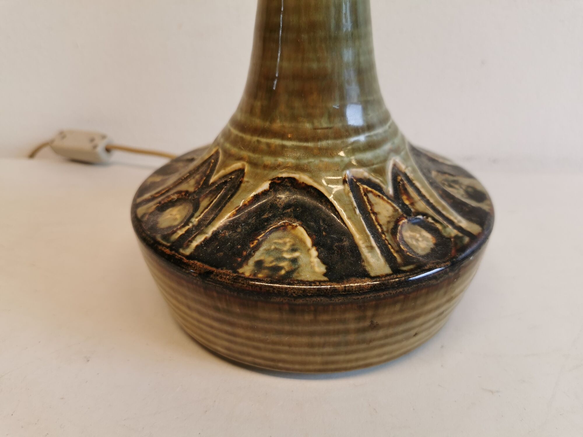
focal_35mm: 27
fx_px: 455
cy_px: 218
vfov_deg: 51.4
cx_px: 292
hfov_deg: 65.3
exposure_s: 1/100
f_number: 1.6
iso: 64
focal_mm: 5.56
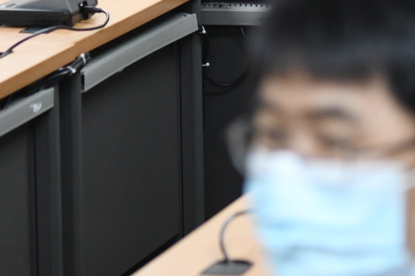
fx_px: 3689
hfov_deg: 6.4
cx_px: 125
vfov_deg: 4.2
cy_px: -257
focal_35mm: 320
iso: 1600
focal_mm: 70
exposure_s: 1/160
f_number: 2.8
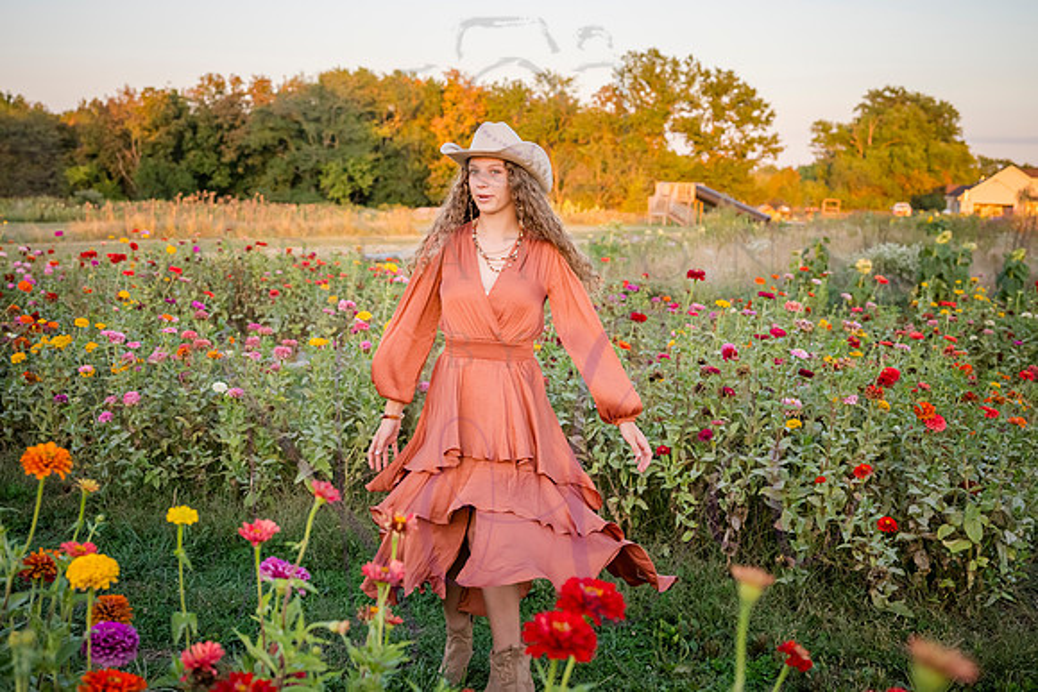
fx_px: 1361
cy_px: 328
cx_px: 519
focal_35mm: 47
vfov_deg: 28.5
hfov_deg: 41.7
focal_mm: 44
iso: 800
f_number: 4
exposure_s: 1/640
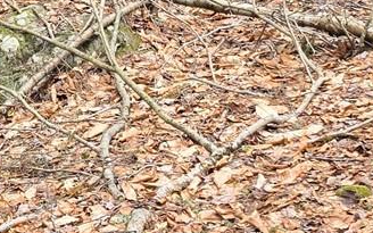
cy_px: -296
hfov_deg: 12.8
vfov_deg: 8.1
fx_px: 1545
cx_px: -252
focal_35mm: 152
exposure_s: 1/180
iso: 40
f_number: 1.4
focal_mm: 6.5
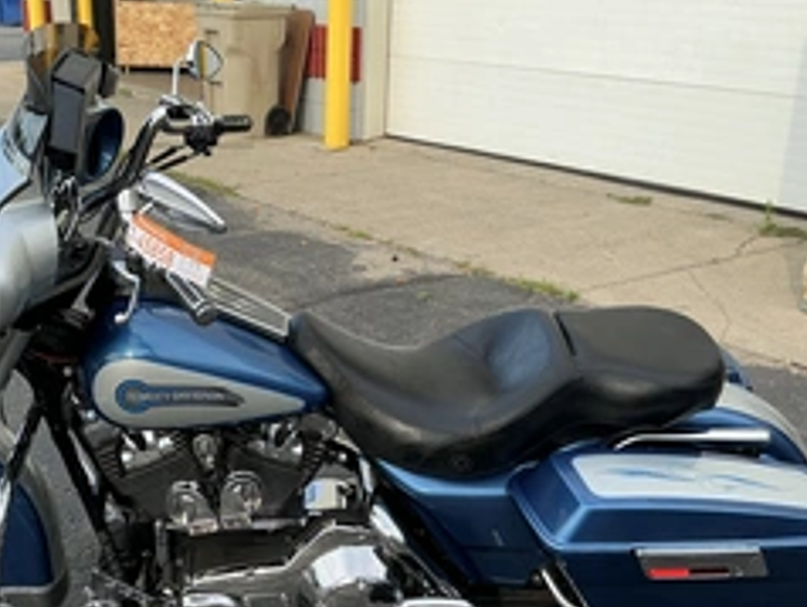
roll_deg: -2.2
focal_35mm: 47
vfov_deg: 30.7
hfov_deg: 40.1
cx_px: 295
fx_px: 1097
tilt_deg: -21.6
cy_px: 414
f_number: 1.8
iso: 25
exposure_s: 1/340
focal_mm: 3
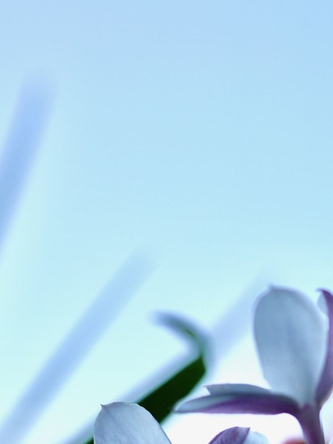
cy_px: 410
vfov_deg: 14.7
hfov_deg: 11.1
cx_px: 269
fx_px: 1707
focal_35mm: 133
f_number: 3.5
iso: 160
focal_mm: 30
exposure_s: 1/1000
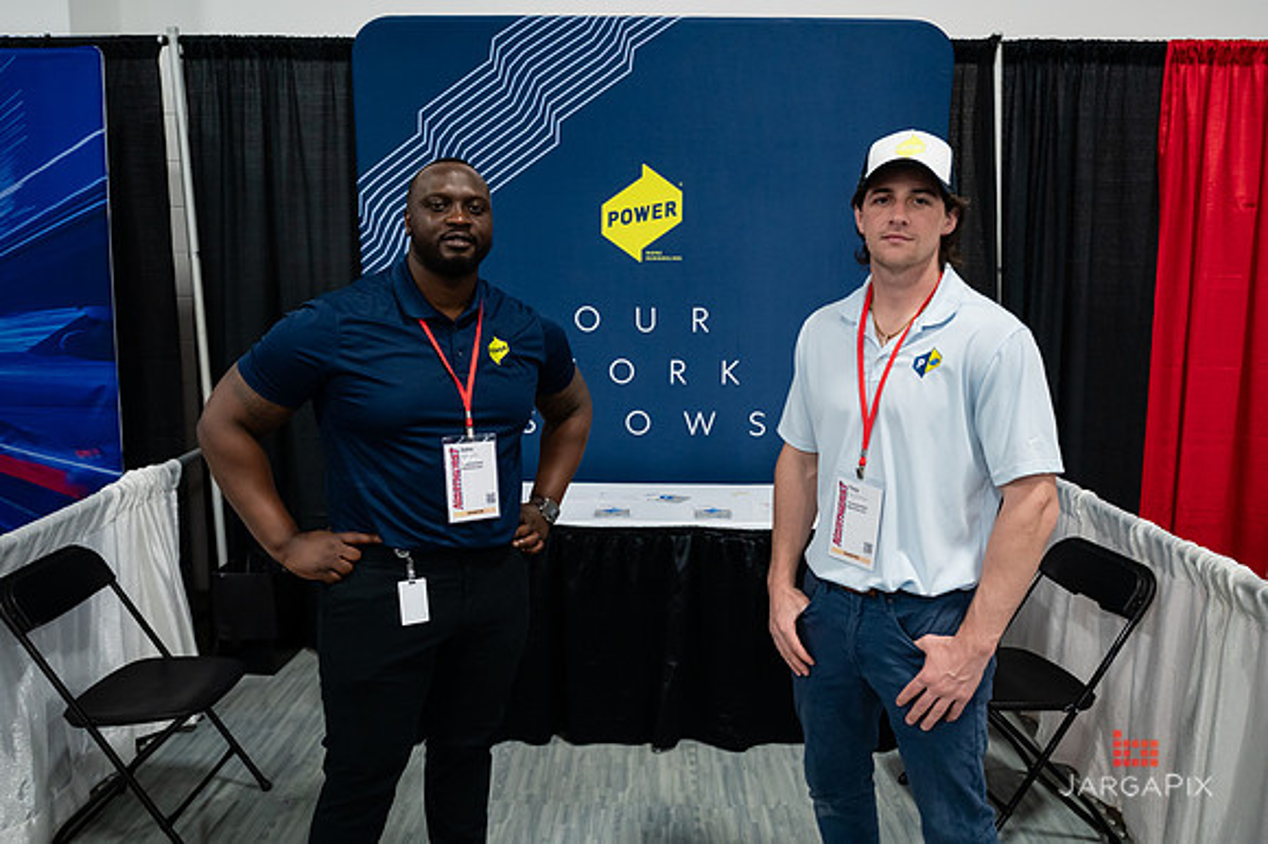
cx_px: 634
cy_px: 400
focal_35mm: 29
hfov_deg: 64.4
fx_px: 1008
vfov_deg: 45.4
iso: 2500
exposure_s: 1/250
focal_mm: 27
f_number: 3.2
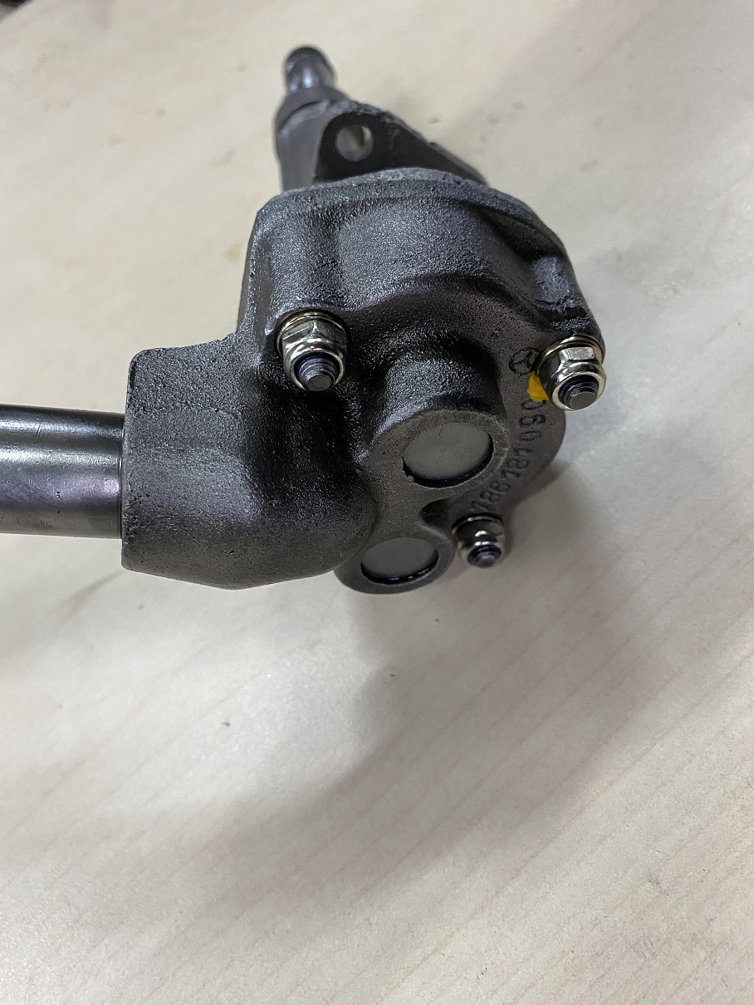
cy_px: 502
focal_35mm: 26
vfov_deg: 67.3
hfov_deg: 53.1
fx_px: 755
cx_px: 377
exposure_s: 1/50
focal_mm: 4.25
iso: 320
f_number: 1.8
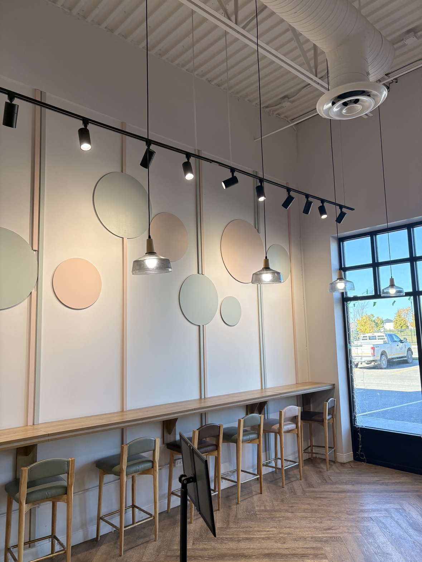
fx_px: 423
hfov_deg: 53.1
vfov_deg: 67.3
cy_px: 281
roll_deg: +2.3
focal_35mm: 26
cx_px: 211
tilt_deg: +8.2
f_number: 1.6
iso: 64
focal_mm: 5.96
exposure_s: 1/240
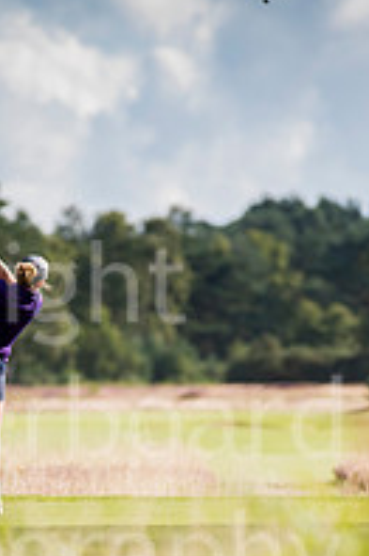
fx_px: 10565
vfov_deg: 3.0
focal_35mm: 686
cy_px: 440
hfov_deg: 2.0
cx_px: 37
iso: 800
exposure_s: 1/4000
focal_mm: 300
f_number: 6.3
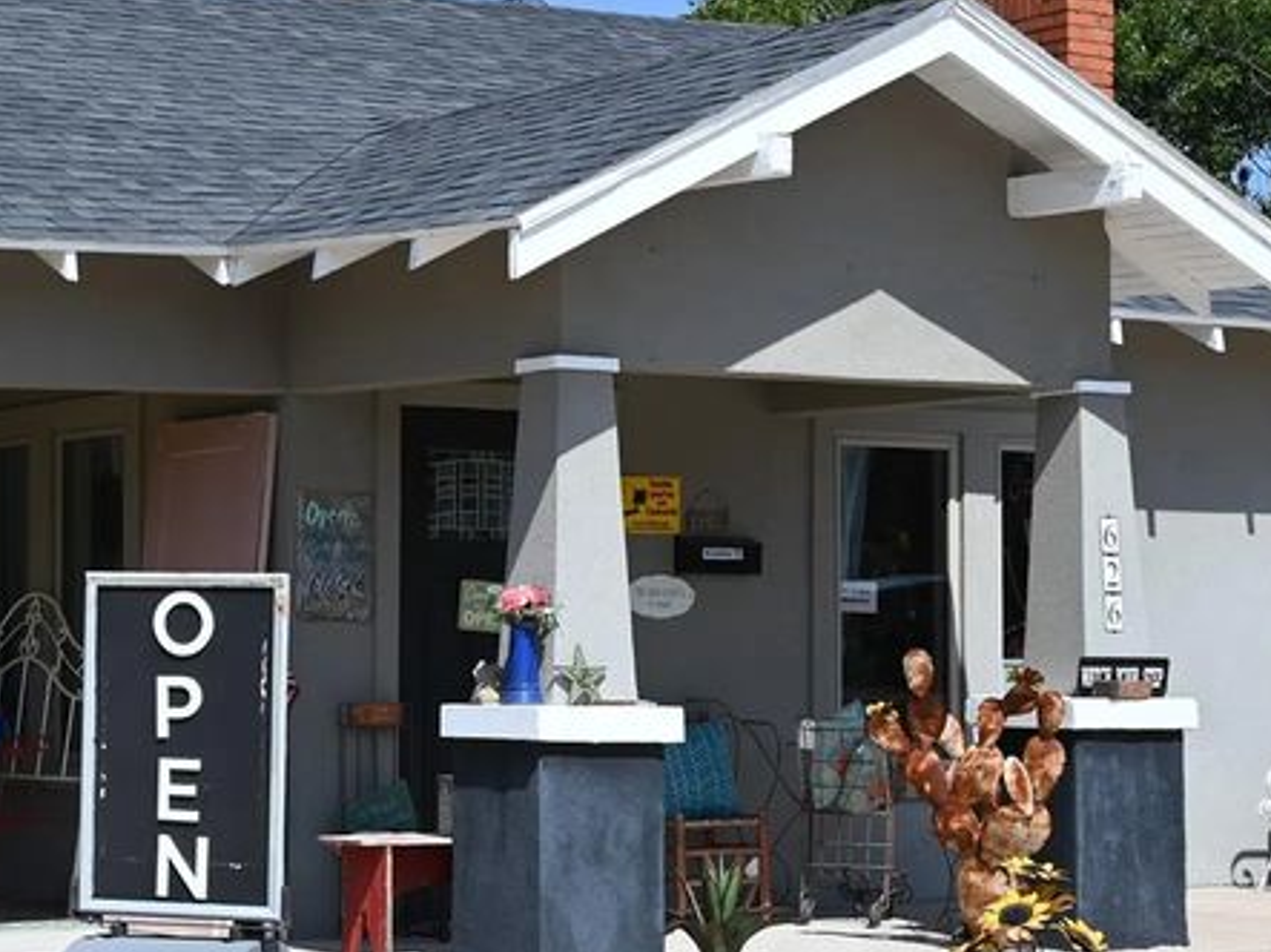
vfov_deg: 16.2
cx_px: 341
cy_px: 578
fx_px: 3340
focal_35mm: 91
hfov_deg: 21.4
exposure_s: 1/400
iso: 100
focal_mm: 41
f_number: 7.1
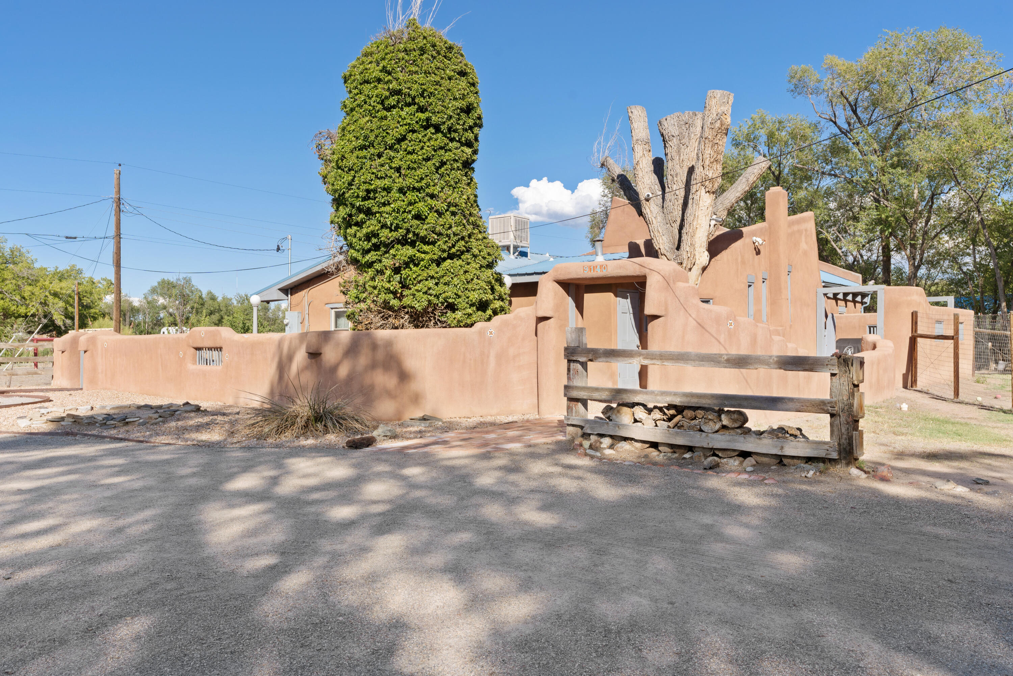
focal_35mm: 28
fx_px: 788
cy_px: 338
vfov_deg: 46.4
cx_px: 506
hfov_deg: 65.5
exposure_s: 1/160
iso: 320
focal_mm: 28
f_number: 9
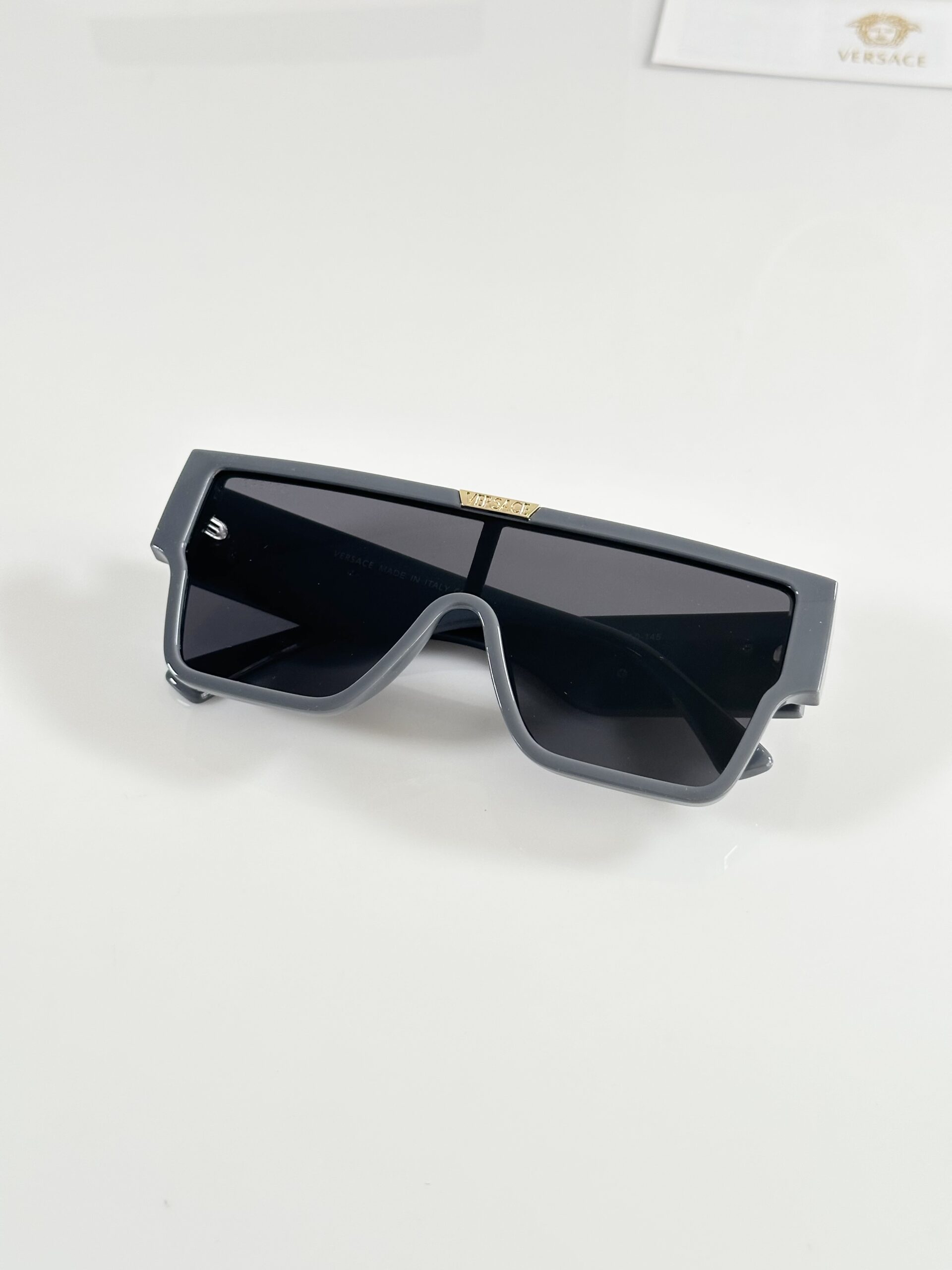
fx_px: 1760
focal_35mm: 48
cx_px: 476
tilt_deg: -47.2
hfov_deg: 30.3
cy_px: 635
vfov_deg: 39.7
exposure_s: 1/118
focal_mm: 6.86
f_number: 1.78
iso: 80
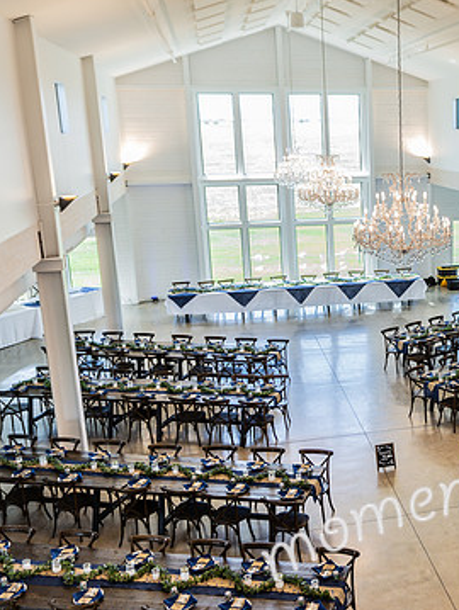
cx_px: 459
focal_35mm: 45
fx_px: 794
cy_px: 312
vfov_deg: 42.0
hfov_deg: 30.0
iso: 320
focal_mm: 29
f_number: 2.8
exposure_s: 1/160
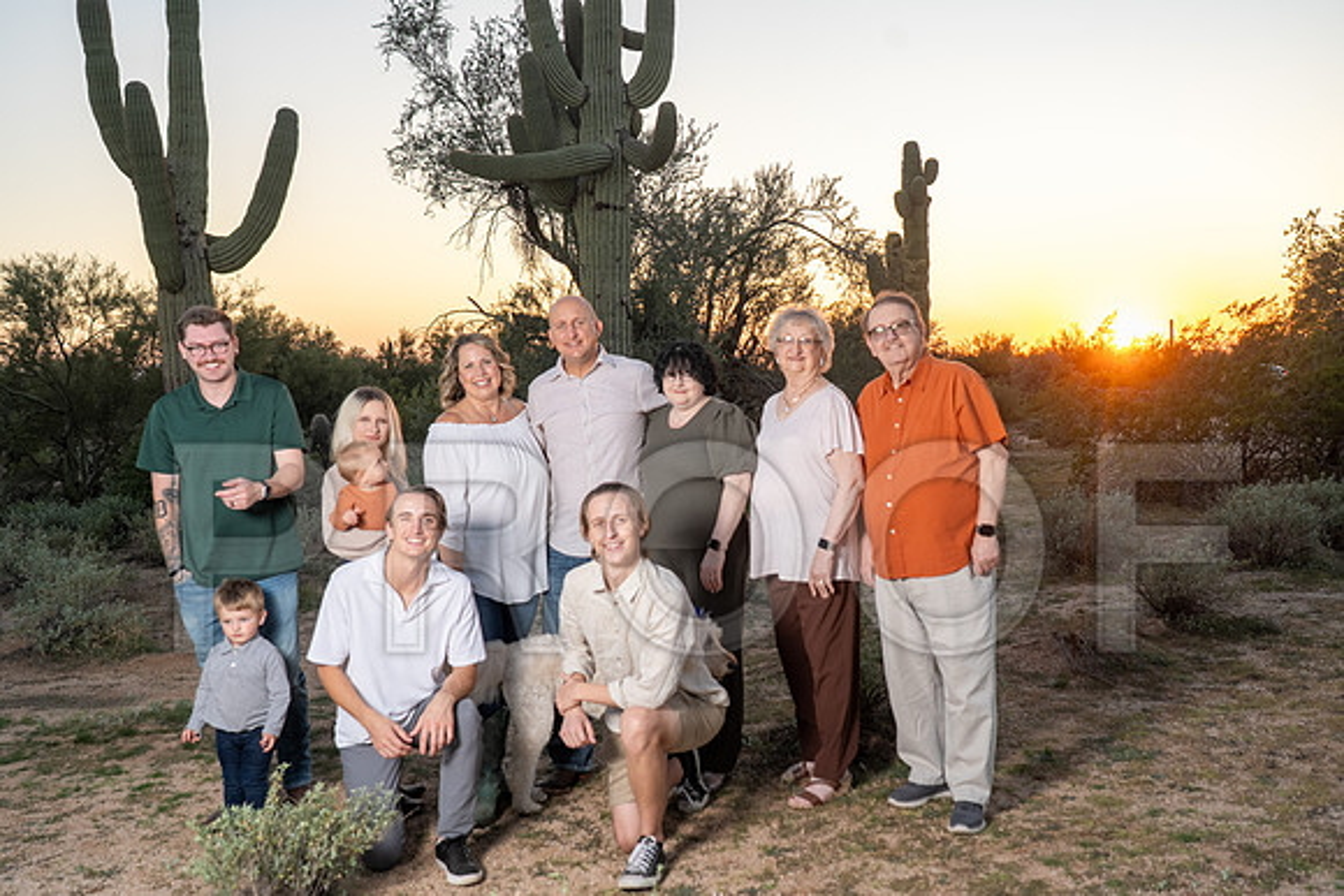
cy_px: 448
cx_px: 672
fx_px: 1382
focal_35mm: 37
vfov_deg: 36.0
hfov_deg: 51.9
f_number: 5
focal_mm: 37
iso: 250
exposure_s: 1/160
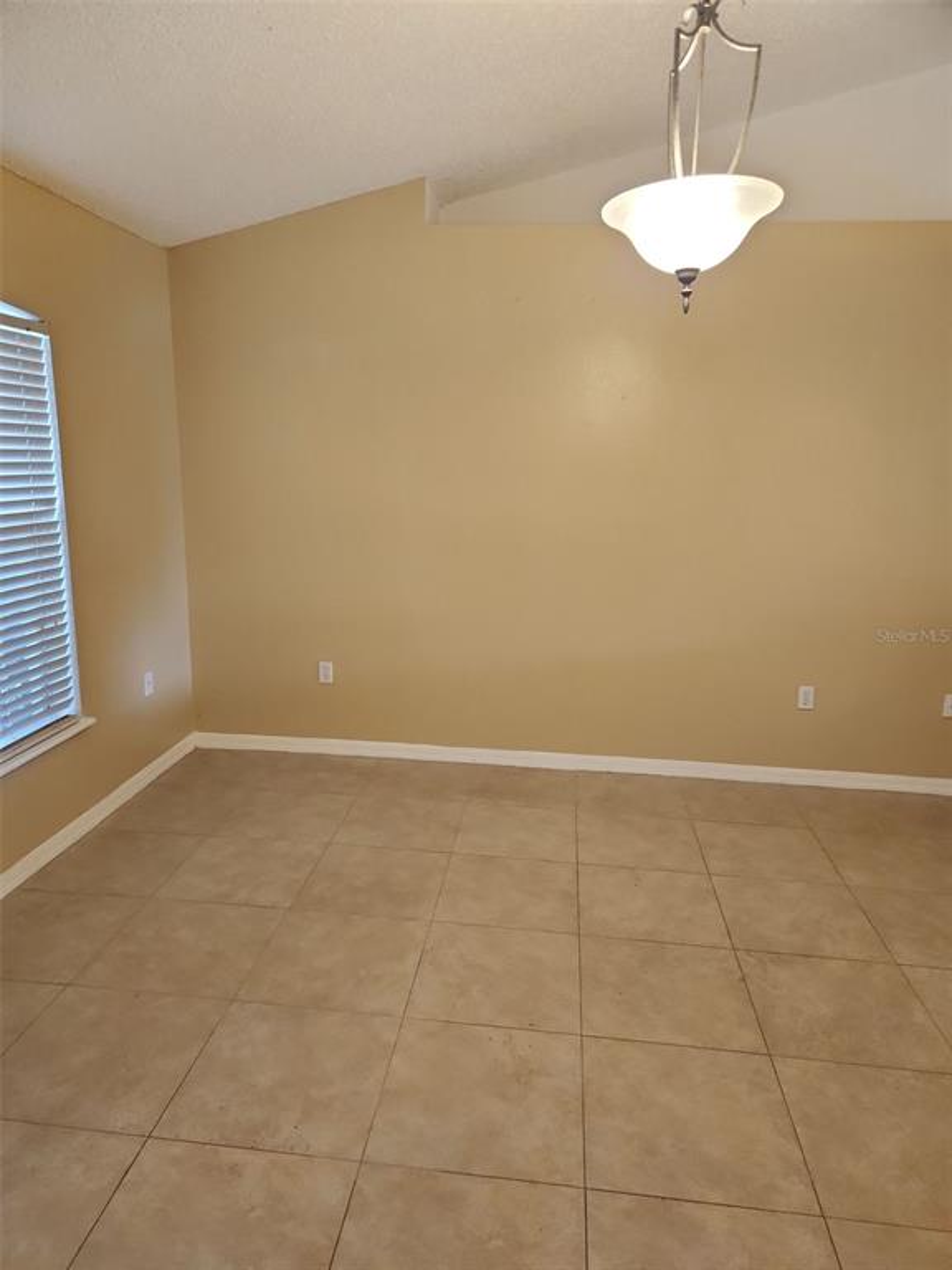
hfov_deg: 58.9
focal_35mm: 23
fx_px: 843
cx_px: 476
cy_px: 635
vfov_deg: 73.9
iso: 610
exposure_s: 1/59.2
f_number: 1.8
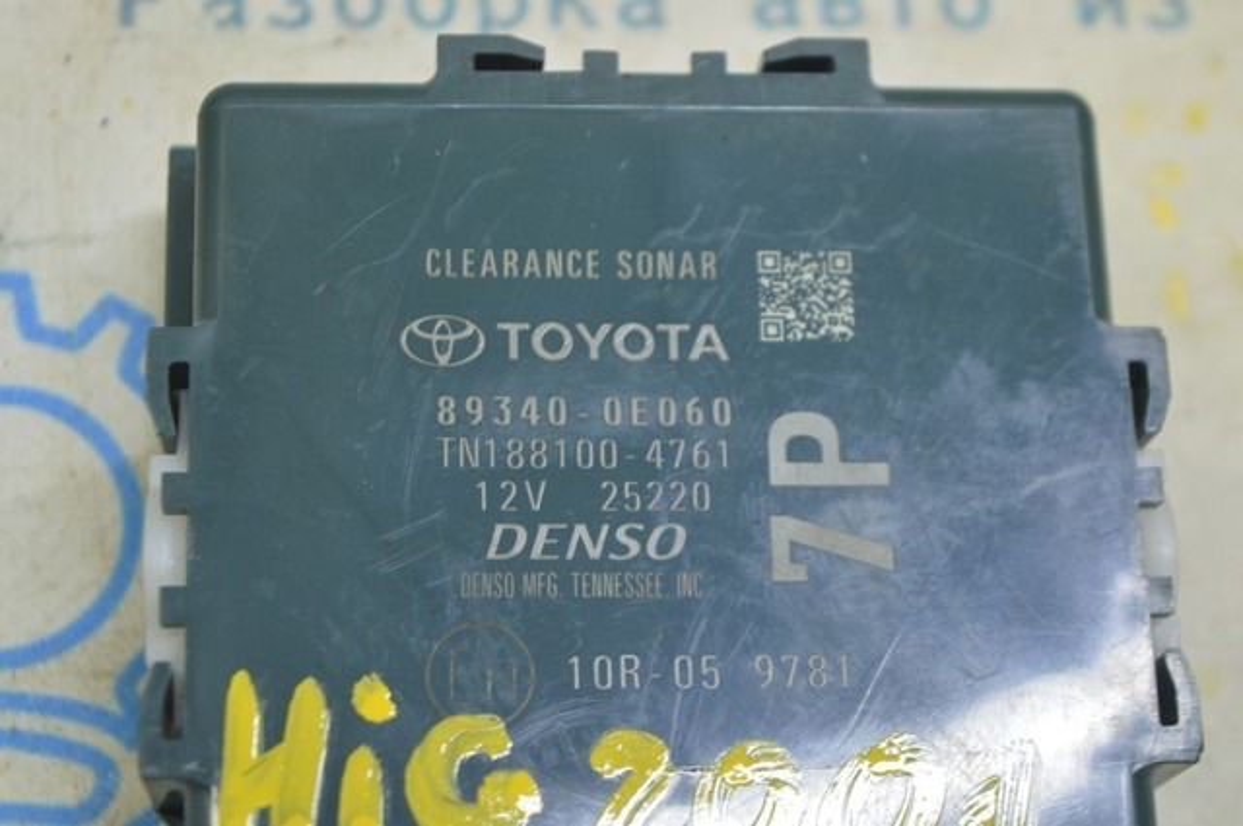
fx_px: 2845
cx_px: 622
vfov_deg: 16.5
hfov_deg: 24.6
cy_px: 413
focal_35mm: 82
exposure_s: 1/20
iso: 400
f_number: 5.6
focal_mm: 55
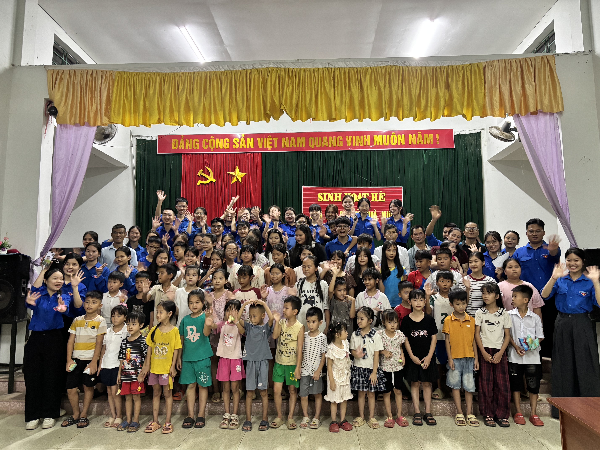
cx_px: 300
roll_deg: +0.9
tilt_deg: +6.4
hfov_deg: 67.3
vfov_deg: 53.1
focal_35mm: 26
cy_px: 225
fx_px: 451
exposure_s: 1/33
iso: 500
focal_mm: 5.96
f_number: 1.6
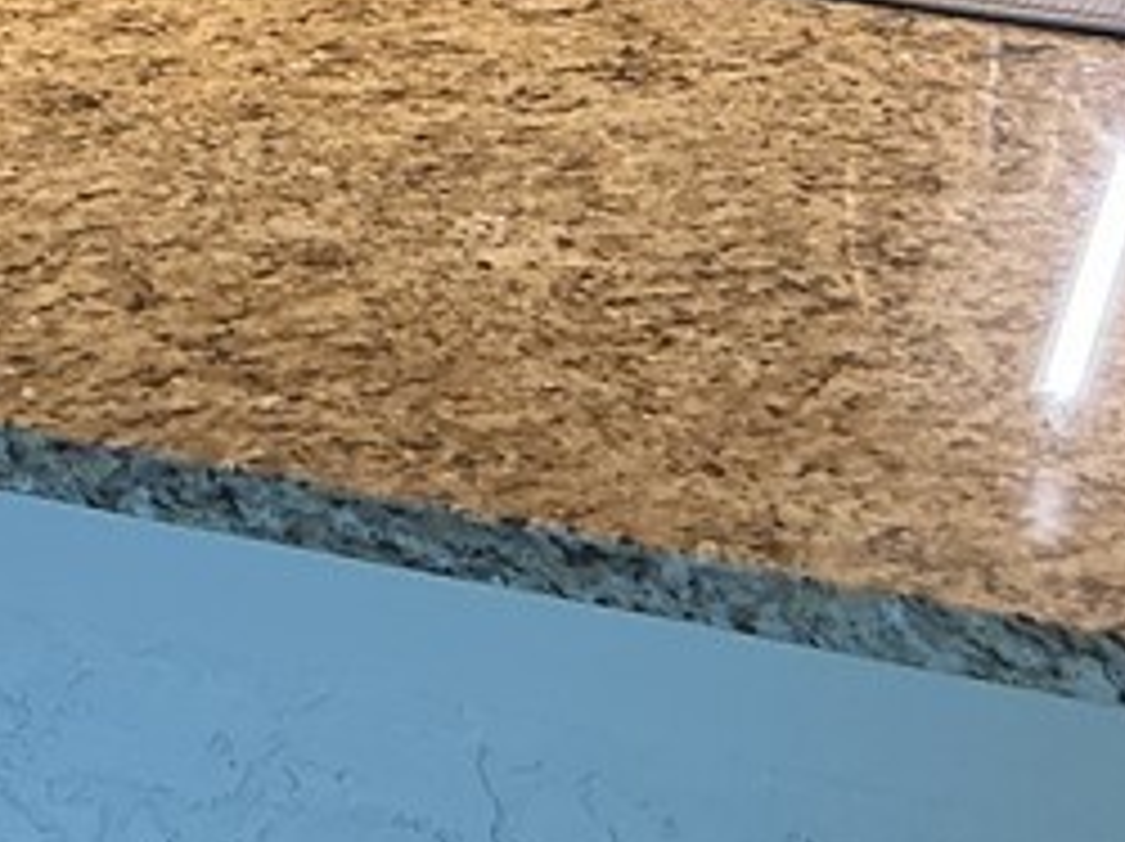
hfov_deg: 16.5
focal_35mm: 119
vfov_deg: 11.7
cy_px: -572
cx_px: 428
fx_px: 3864
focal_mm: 3
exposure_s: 1/60
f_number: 1.8
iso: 64
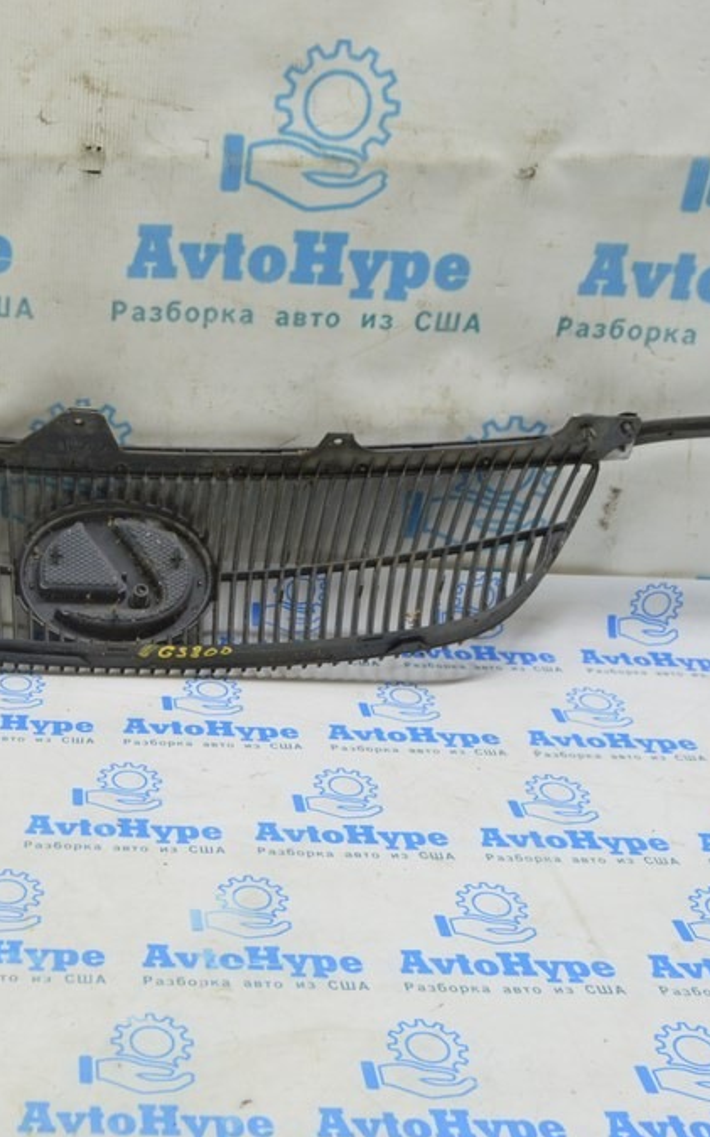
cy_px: 566
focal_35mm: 49
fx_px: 1511
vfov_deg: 41.2
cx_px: 78
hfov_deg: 25.7
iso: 400
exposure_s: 1/20
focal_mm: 21
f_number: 5.6
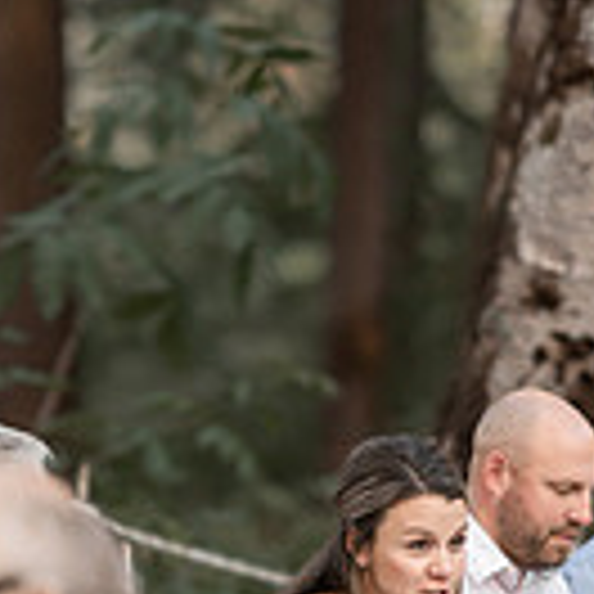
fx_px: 4776
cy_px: 576
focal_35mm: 246
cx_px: 256
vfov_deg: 7.1
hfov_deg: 7.1
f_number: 1.4
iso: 400
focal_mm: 85
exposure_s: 1/500
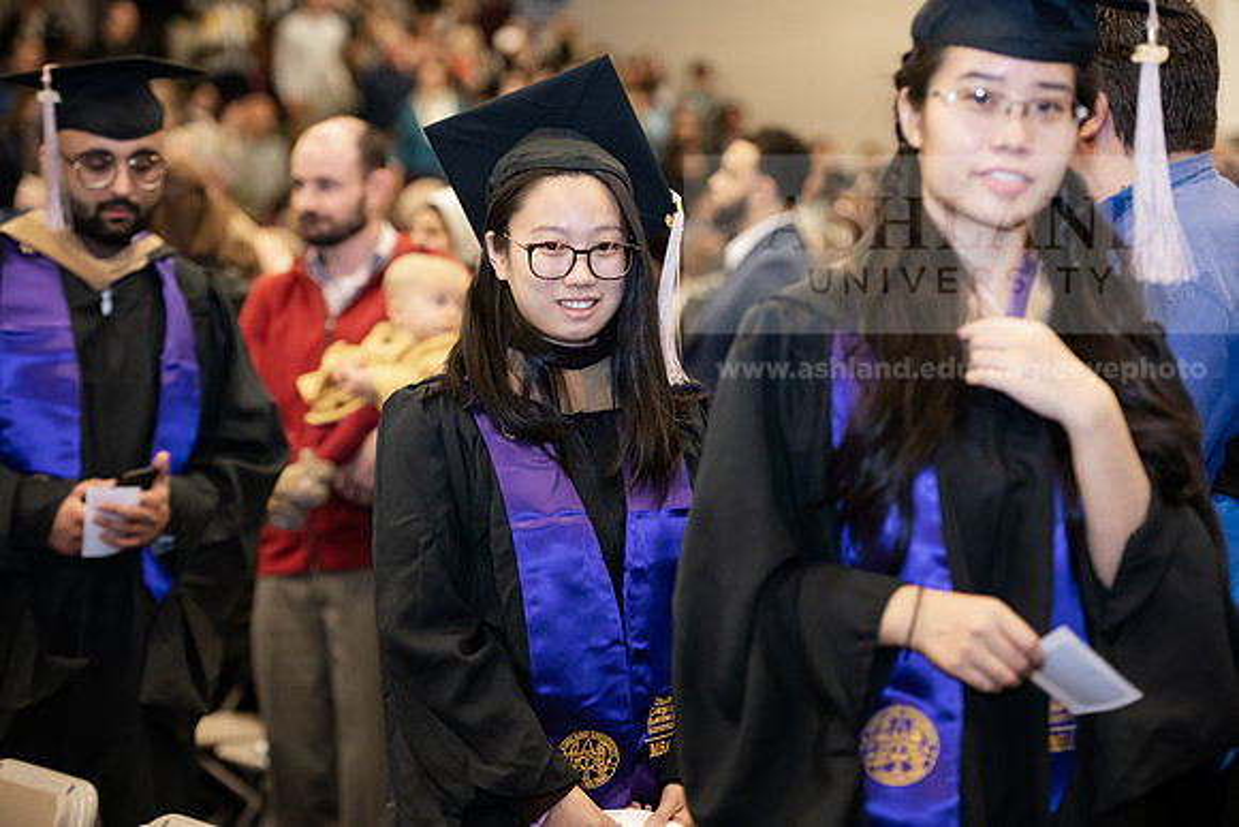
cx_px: 620
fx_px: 3511
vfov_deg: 13.4
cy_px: 414
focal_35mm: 102
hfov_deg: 20.0
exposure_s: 1/200
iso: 2000
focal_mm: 102
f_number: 3.2
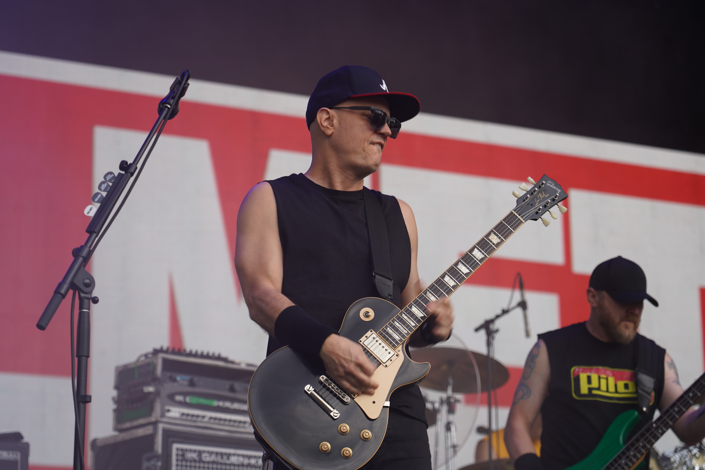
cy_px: 235
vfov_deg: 13.0
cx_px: 352
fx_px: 2056
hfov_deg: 19.5
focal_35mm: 105
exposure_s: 1/200
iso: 100
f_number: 4.5
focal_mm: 105
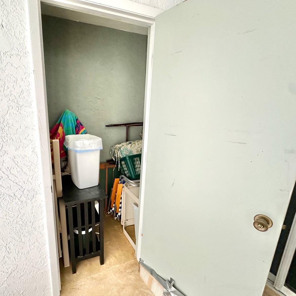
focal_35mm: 17
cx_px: 105
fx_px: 164
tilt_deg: -13.1
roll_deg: -0.1
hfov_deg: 81.8
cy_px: 151
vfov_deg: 84.0
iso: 160
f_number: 2.2
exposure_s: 1/99
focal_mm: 2.22
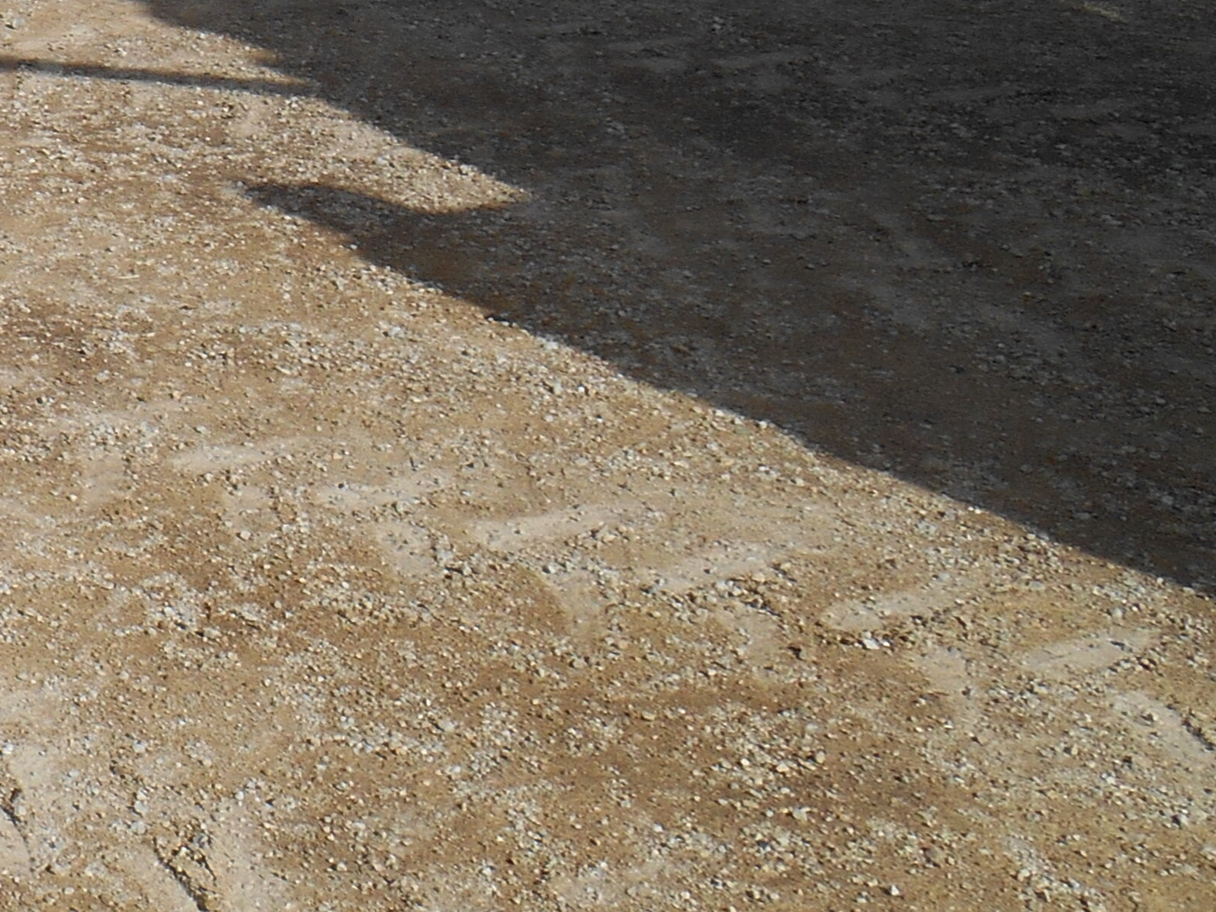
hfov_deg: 20.0
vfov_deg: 16.9
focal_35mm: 84
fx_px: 2951
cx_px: -628
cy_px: -148
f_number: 3.4
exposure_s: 1/1250
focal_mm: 4.7
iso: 80
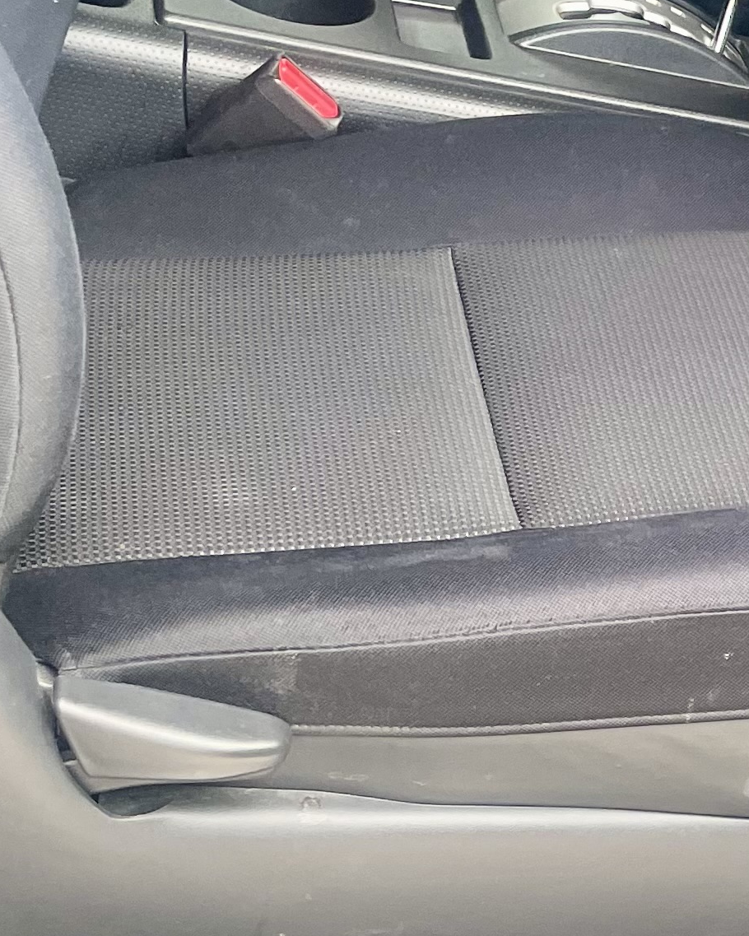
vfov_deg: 21.2
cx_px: 1188
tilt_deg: -28.7
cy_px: 614
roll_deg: -19.6
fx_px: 2493
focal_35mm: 90
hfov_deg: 15.5
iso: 125
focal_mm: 4.2
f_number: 1.6
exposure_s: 1/121
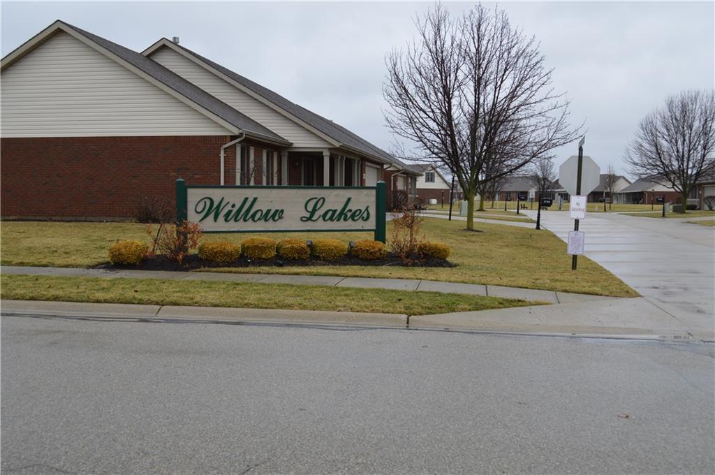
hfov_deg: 53.2
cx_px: 358
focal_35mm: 36
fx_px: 714
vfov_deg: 36.8
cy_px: 238
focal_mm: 24
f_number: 5.6
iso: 220
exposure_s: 1/125
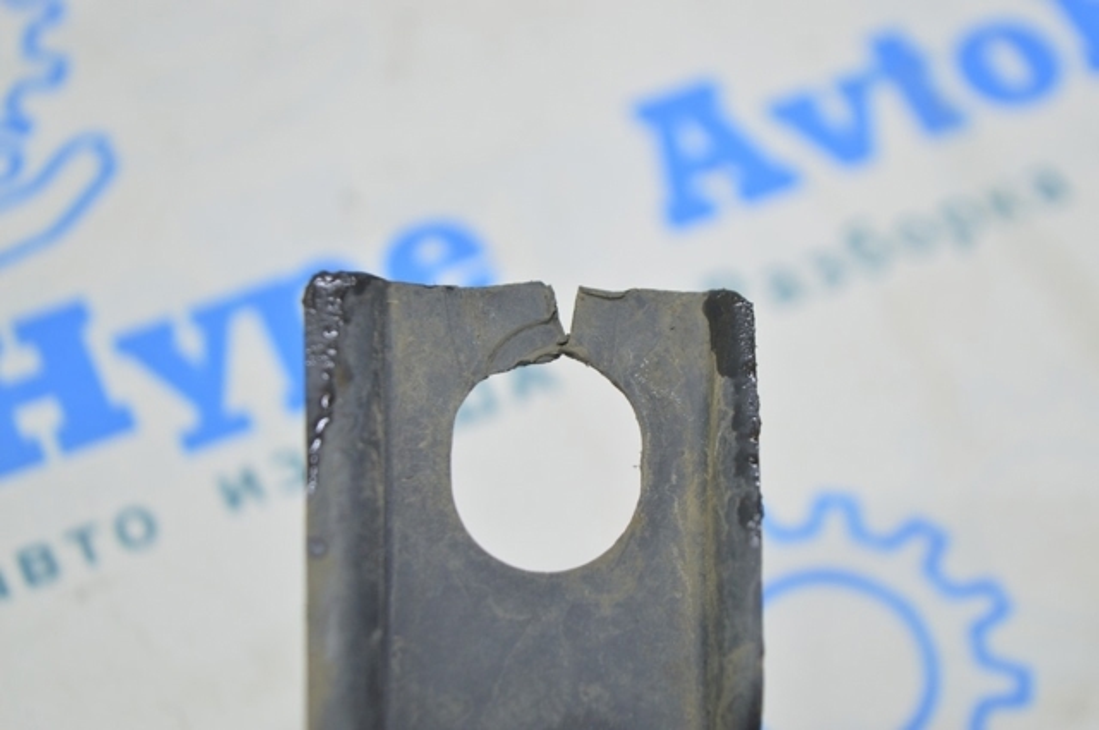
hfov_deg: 24.6
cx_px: 550
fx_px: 2515
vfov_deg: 16.5
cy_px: 365
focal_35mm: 82
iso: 400
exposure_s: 1/20
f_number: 5.6
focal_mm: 55
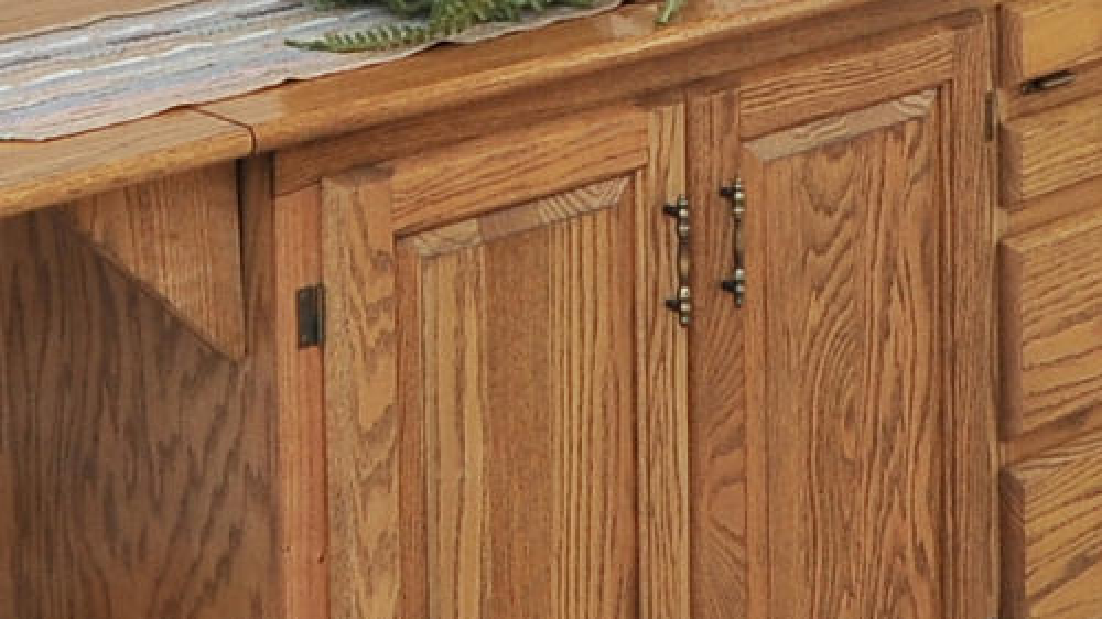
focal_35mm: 113
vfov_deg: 9.6
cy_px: -815
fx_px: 3301
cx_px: 961
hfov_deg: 18.7
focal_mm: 18
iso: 640
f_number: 9
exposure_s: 1/40
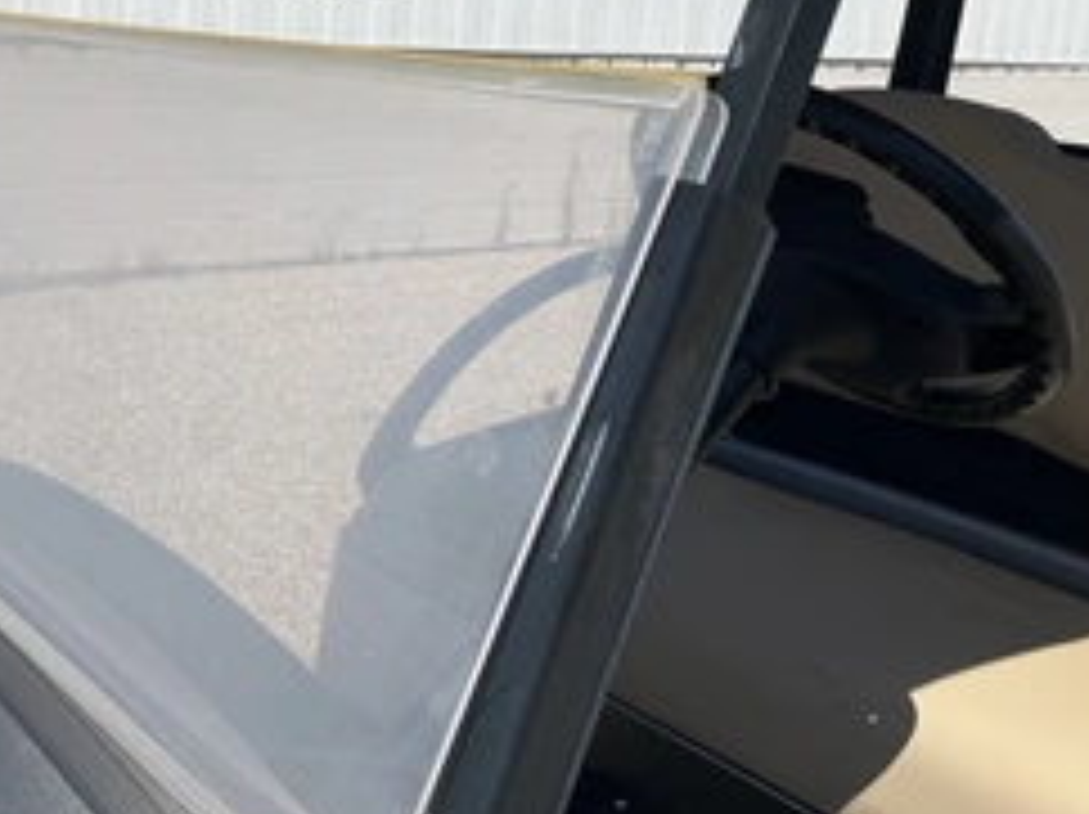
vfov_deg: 30.1
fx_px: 1509
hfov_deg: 38.1
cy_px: 324
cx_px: 202
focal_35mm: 48
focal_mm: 3
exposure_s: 1/2667
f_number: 1.8
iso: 25
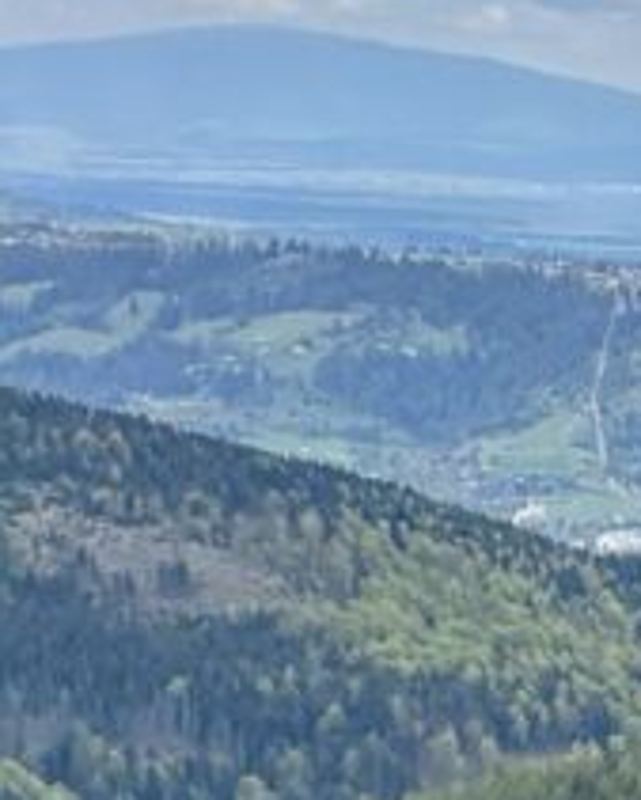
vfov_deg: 9.9
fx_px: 4550
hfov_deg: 6.2
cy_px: 1024
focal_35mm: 192
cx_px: 2788
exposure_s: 1/2857
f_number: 1.6
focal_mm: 5.96
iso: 50
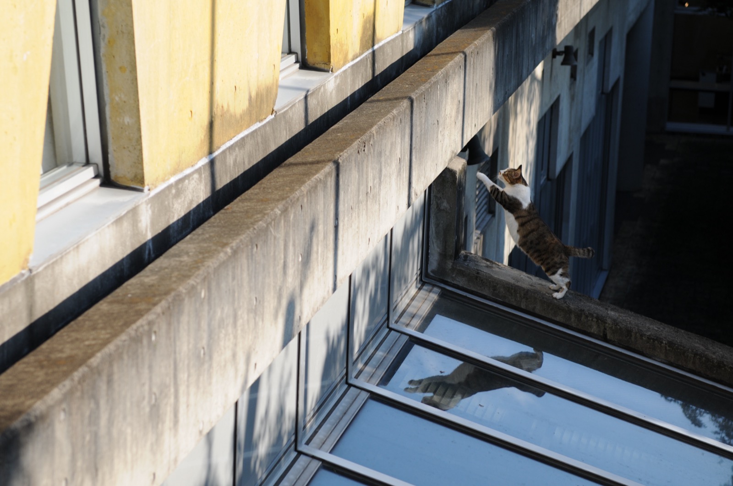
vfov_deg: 13.0
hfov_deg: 19.5
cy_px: 243
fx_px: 2135
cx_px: 366
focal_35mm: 105
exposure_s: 1/1000
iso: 200
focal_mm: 70
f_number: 4
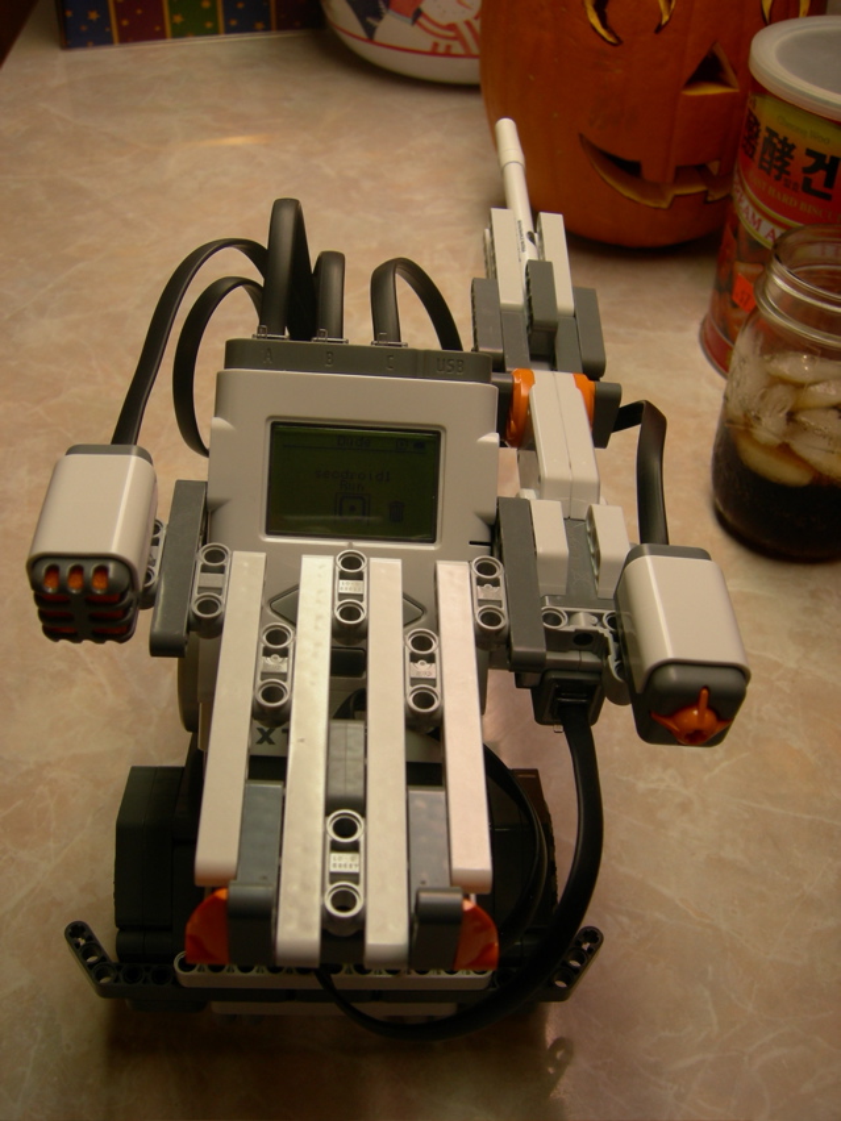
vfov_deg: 51.4
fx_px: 1166
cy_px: 560
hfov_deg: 39.7
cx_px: 420
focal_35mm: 36
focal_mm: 7.5
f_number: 3
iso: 64
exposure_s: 1/45
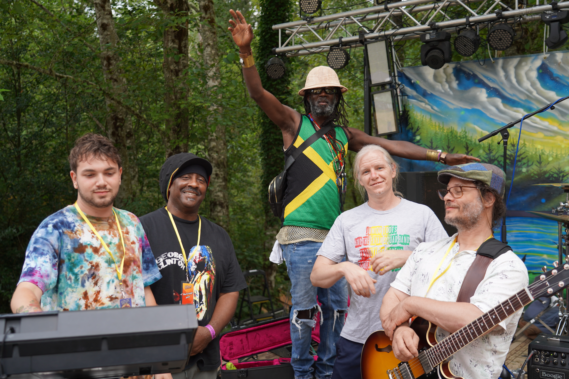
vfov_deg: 35.1
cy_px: 190
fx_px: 601
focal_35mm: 38
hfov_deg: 50.7
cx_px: 284
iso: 160
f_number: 4
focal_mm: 38
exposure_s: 1/160
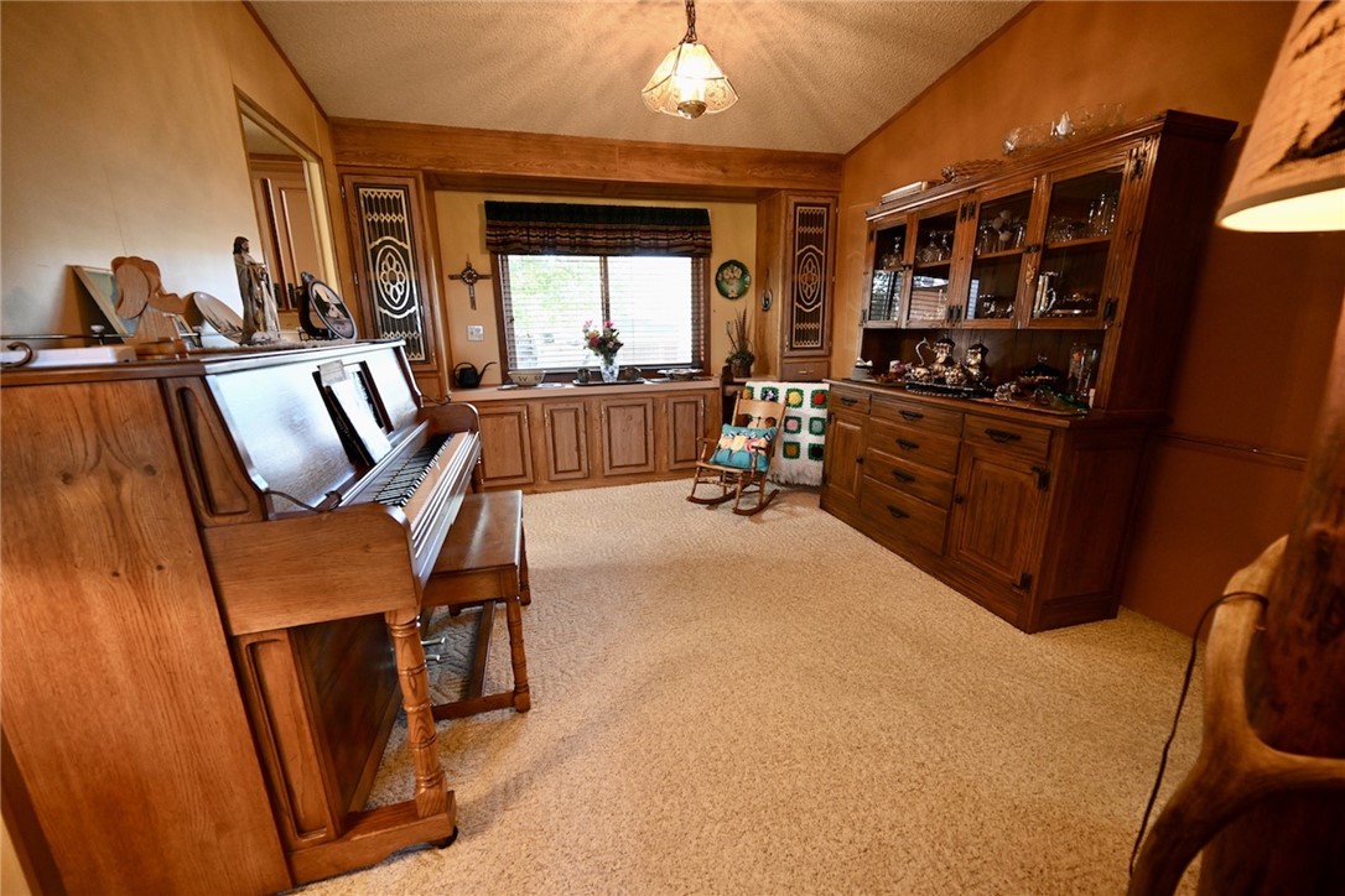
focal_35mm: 14
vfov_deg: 81.2
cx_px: 672
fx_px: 523
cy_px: 448
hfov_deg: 104.3
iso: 2200
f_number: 4
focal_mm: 14
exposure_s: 1/125
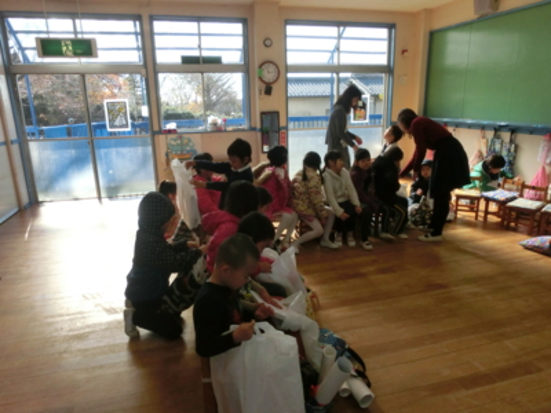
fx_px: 382
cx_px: 276
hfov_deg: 71.6
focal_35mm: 24
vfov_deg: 56.8
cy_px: 206
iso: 320
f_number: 3
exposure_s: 1/1000
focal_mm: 4.24
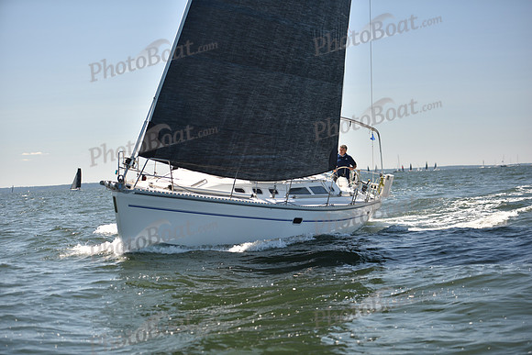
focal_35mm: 70
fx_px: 1035
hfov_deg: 28.8
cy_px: 178
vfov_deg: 19.5
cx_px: 266
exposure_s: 1/1250
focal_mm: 70
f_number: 2.8
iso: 250
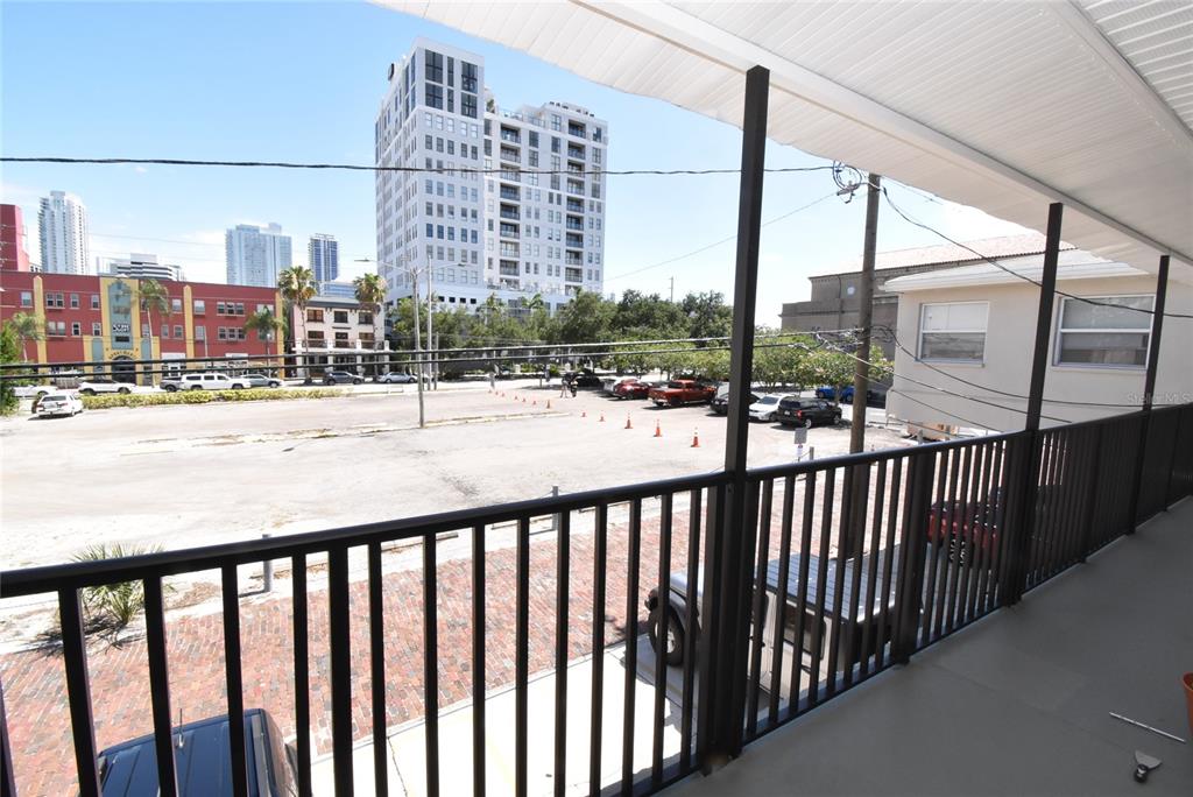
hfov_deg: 100.4
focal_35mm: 15
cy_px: 398
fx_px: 497
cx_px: 596
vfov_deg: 77.4
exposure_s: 1/200
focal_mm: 10
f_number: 22
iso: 1600
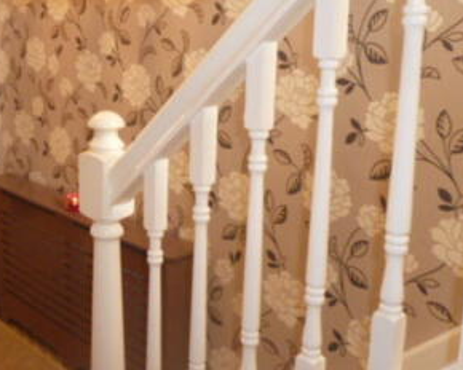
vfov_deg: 30.7
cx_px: 60
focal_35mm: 49
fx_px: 671
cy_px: 144
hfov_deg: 36.1
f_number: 2.8
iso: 250
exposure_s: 1/30
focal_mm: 4.5
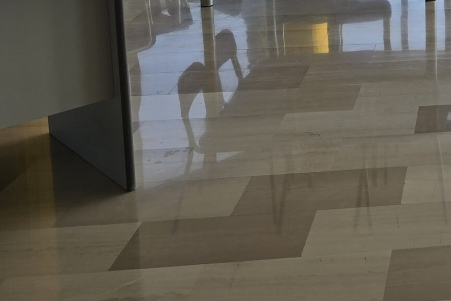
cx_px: 631
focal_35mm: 71
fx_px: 889
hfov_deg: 23.9
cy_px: -128
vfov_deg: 17.5
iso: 12
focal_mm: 6.3
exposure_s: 1/341
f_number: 1.7
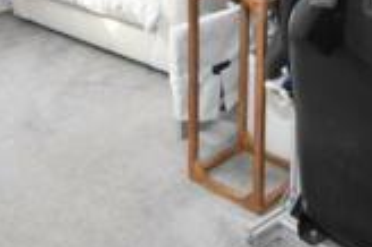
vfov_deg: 20.1
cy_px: -99
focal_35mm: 60
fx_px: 619
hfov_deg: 33.3
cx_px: 140
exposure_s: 1/250
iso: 400
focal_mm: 10
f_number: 4
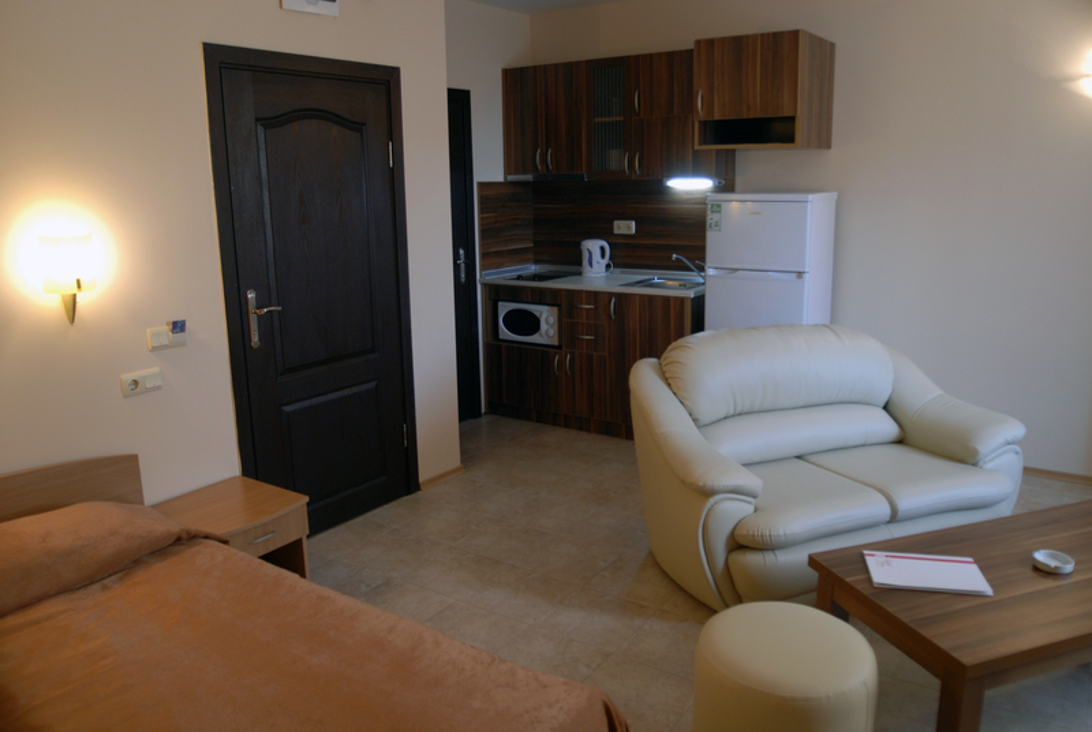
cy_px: 366
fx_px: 775
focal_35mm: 26
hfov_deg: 70.4
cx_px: 546
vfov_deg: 50.6
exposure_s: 1/30
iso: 320
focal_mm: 17
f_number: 2.8
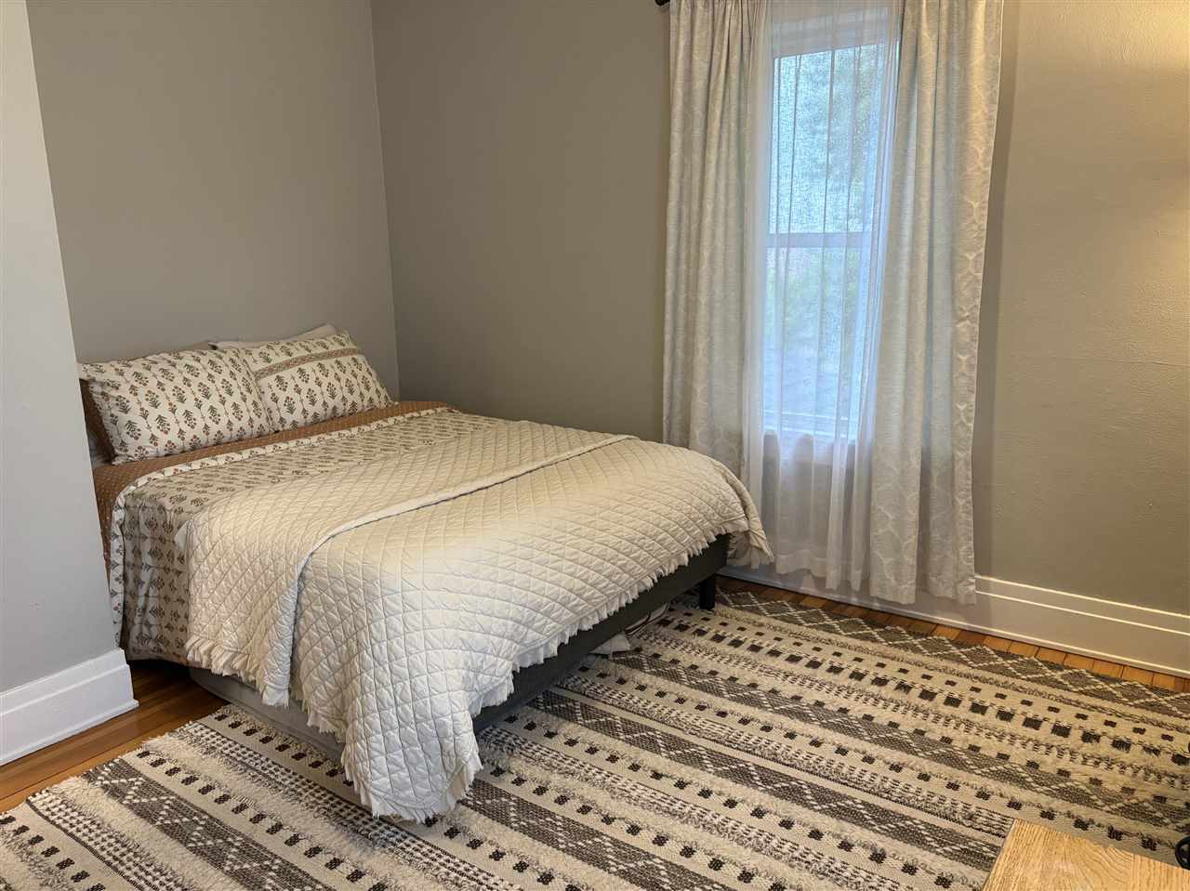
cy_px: 446
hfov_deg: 67.3
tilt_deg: -12.0
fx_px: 893
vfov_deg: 53.0
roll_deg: +0.2
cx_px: 595
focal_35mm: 26
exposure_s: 1/60
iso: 250
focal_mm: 5.96
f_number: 1.6
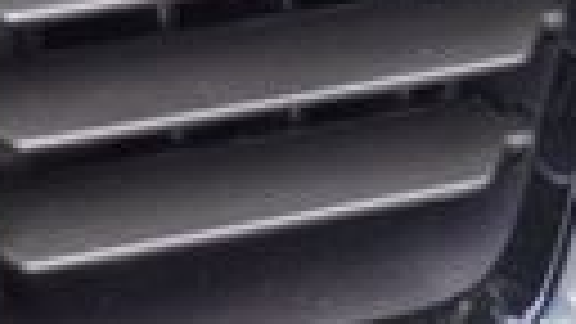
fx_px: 3232
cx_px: 1094
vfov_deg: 5.7
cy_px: -108
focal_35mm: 212
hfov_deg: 9.6
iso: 400
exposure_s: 1/60
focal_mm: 27
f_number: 4.5
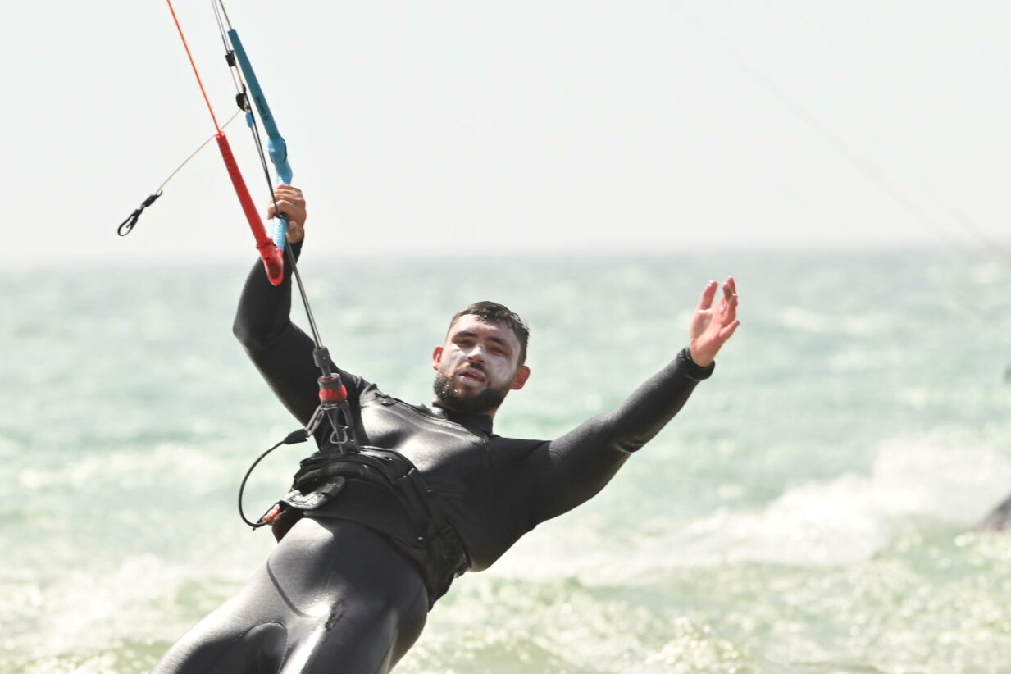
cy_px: 480
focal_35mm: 602
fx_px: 16905
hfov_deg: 3.4
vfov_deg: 2.3
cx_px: 138
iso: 200
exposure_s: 1/1000
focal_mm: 290
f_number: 5.6
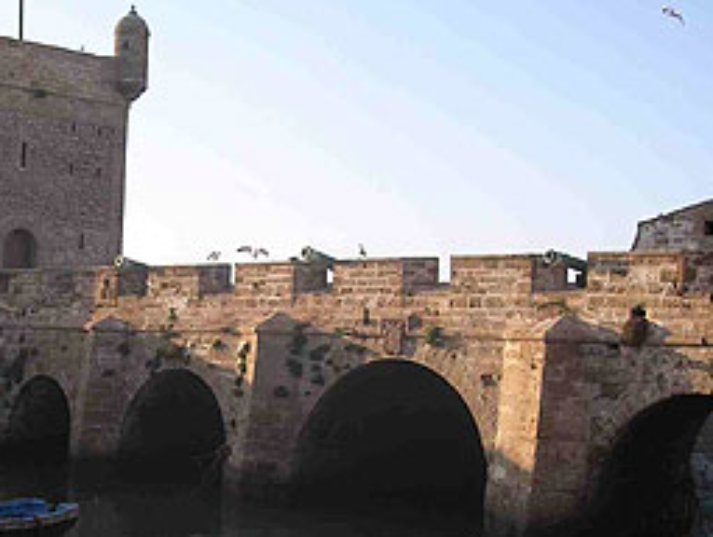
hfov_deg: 28.5
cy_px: 375
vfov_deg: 21.9
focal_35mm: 67
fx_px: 1382
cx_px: 171
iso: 100
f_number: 2.8
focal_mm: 5.8
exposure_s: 1/452
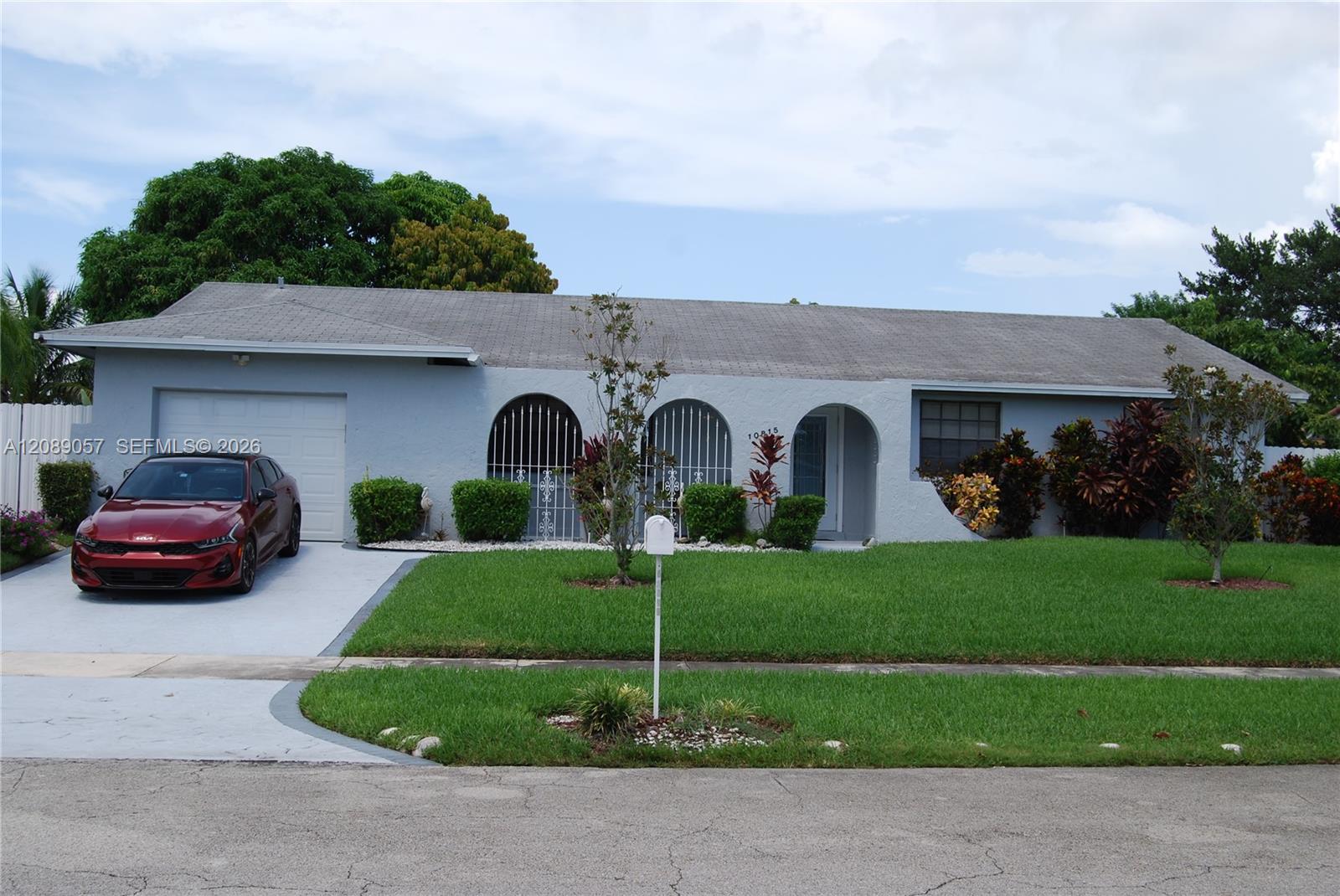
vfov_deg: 34.3
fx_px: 1453
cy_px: 448
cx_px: 670
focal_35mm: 39
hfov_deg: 49.5
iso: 100
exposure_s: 1/200
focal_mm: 26
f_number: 7.1
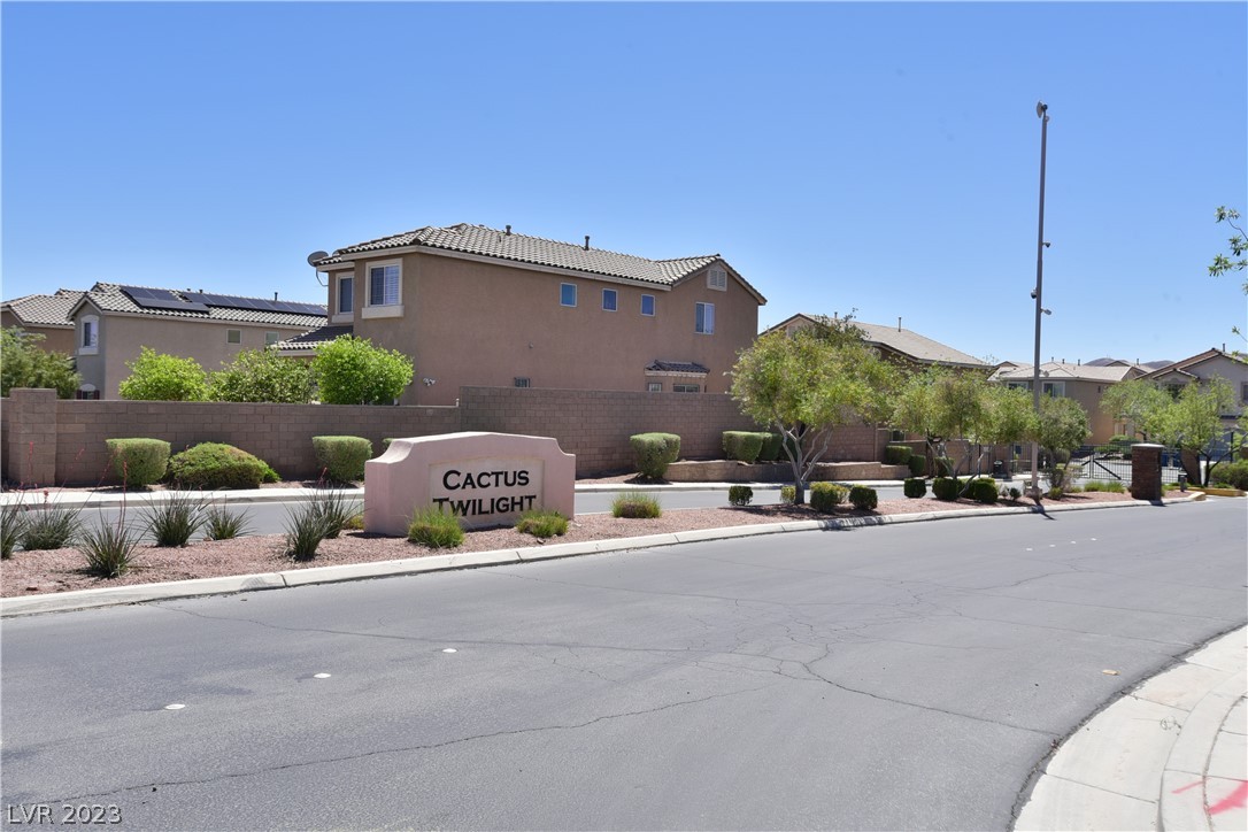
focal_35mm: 30
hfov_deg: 61.9
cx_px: 624
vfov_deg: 43.6
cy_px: 416
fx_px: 1040
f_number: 13
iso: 100
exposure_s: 1/80
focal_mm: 30
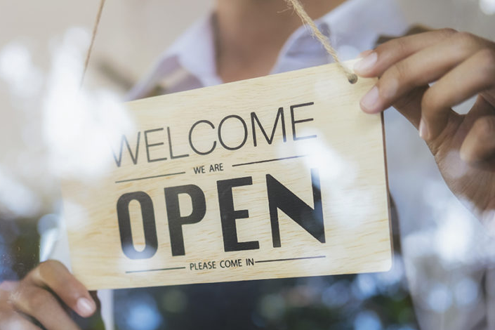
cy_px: 212
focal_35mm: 77
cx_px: 147
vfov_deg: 17.7
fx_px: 1059
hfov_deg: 26.1
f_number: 2
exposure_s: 1/125
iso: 200
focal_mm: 35
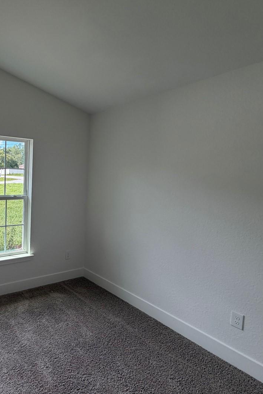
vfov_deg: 78.6
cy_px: 193
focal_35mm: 22
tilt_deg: -2.8
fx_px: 241
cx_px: 35
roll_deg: -0.3
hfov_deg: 51.7
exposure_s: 1/141
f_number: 2.2
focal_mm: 2.22
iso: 40
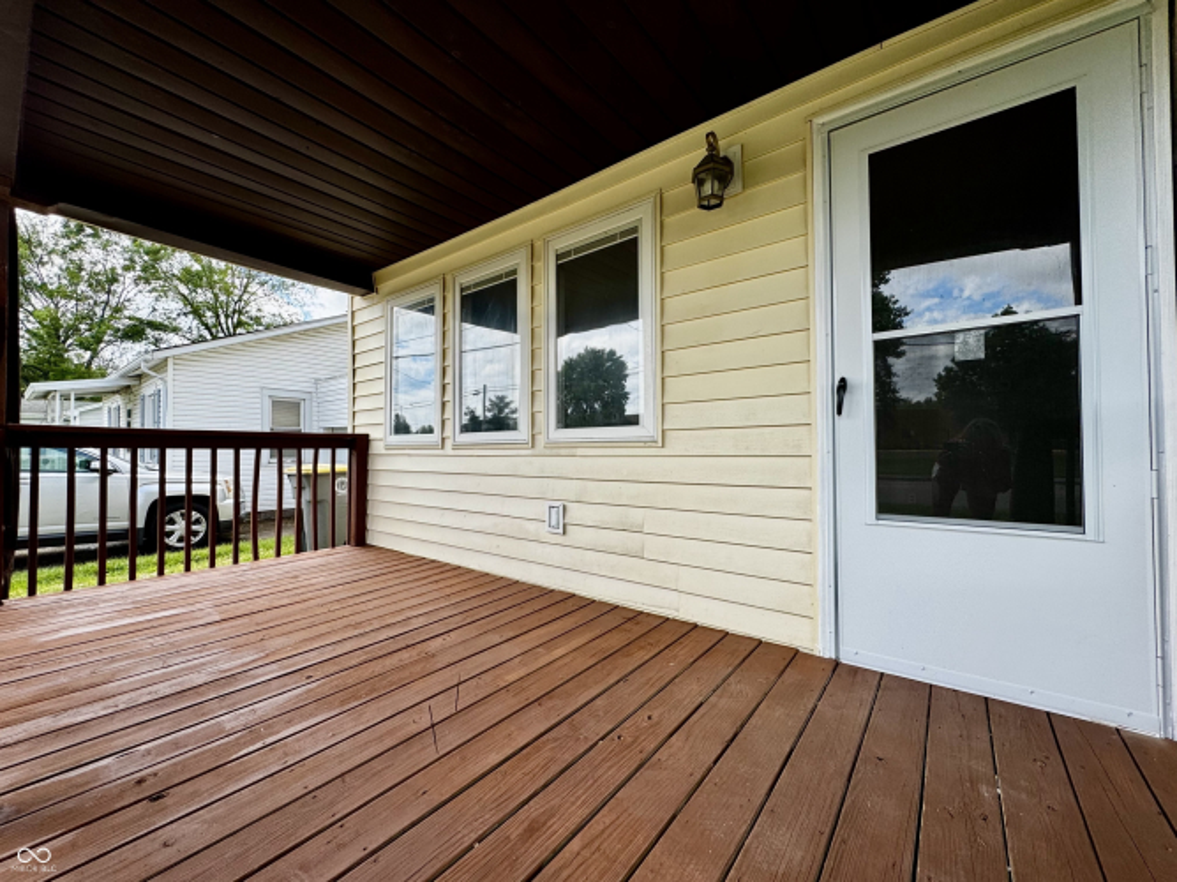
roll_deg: -0.4
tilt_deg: +0.9
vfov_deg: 85.7
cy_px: 441
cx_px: 588
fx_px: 476
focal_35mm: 14
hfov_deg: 102.1
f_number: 2.2
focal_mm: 2.22
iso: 40
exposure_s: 1/707
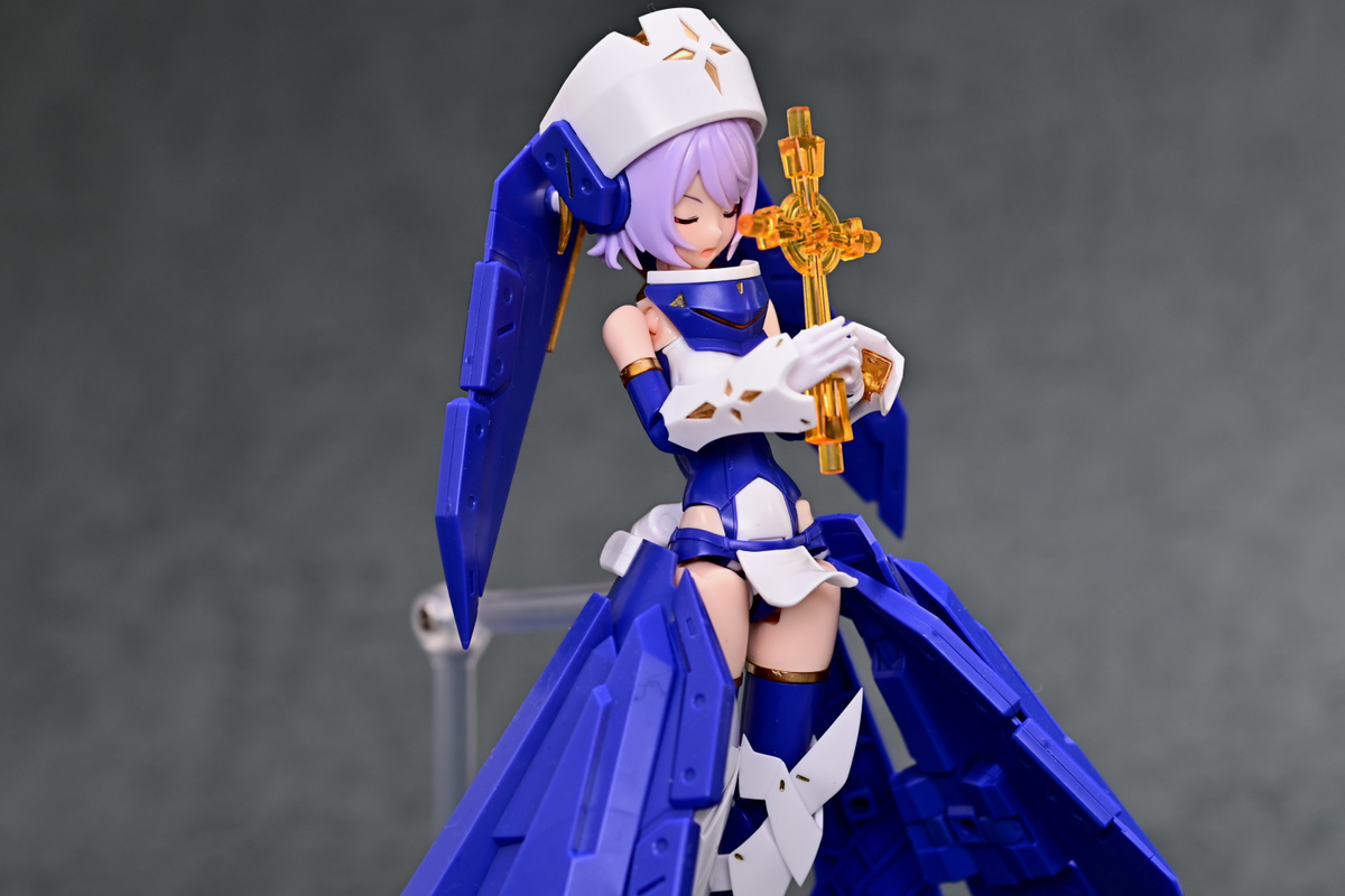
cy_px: 448
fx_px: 3362
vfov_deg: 15.2
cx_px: 672
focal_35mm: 90
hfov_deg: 22.6
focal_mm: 60
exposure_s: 5
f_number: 5.6
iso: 200
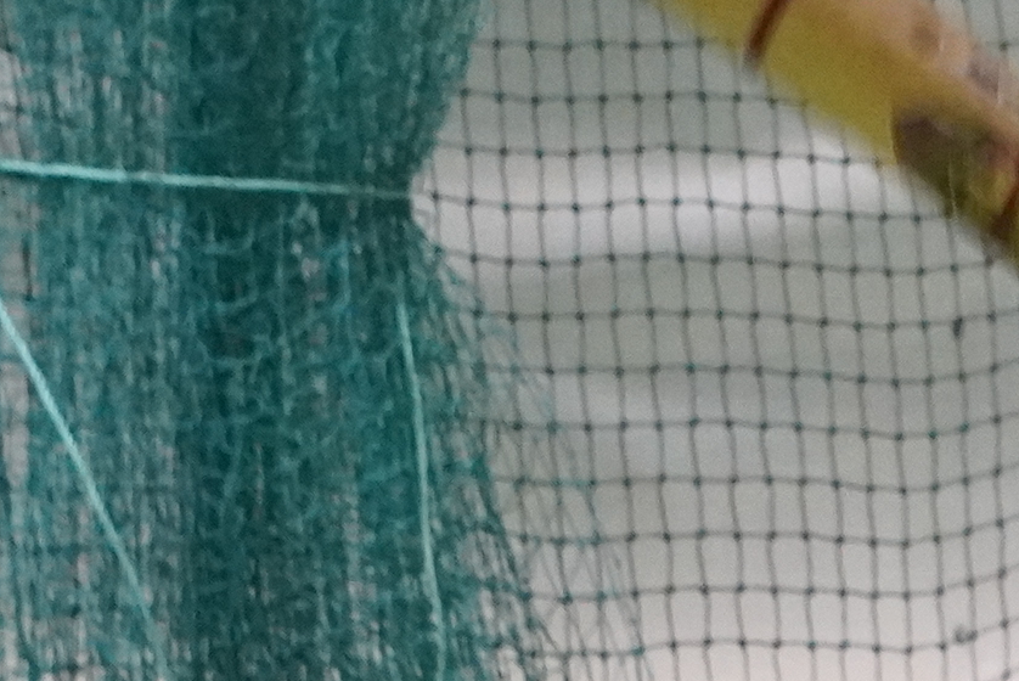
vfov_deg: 3.3
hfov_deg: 4.9
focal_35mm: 418
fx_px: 11826
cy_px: 668
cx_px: 1373
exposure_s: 1/200
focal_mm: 55
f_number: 4.5
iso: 5000
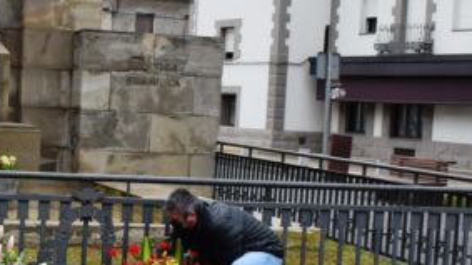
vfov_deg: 14.2
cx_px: 25
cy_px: 173
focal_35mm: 85
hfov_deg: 24.1
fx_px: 1064
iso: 400
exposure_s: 1/200
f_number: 7.1
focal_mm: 22
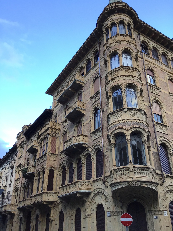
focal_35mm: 31
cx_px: 86
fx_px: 207
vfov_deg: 58.4
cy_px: 116
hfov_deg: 45.4
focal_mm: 3.3
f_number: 2.4
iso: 32
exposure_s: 1/100
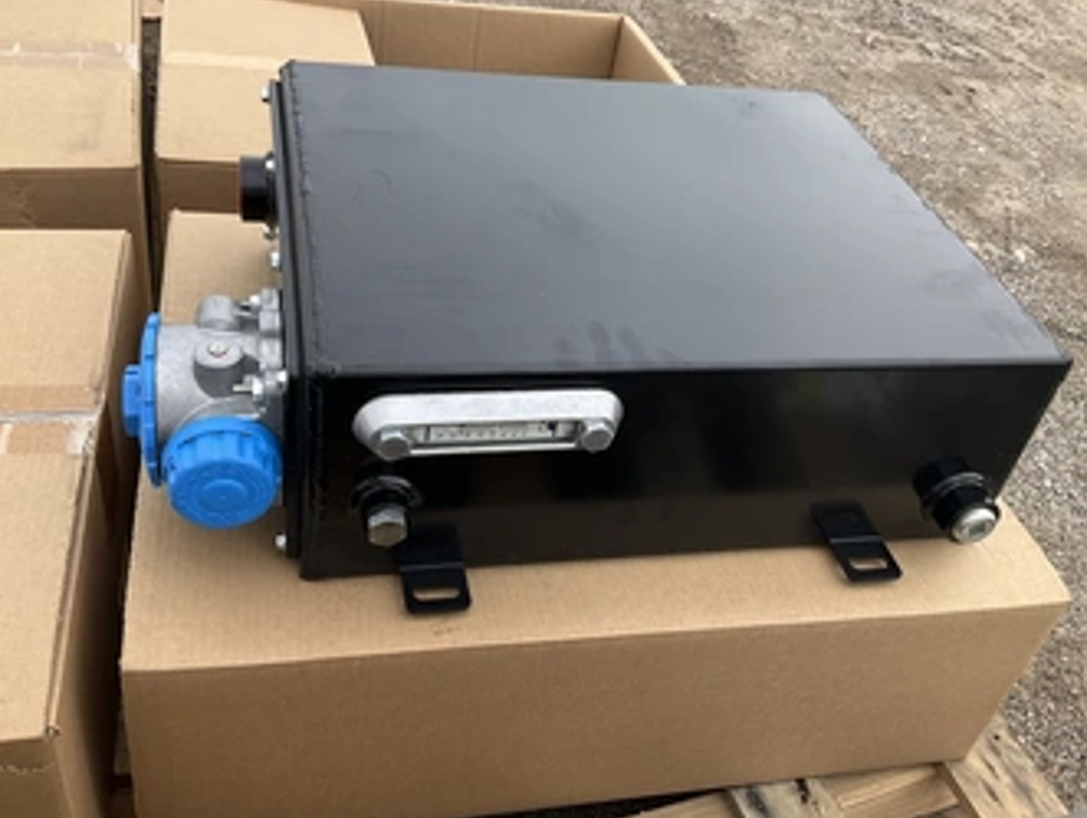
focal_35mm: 35
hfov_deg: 52.6
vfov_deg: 40.7
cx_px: 562
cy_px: 371
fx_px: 1100
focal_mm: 3
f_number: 1.8
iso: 25
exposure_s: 1/529
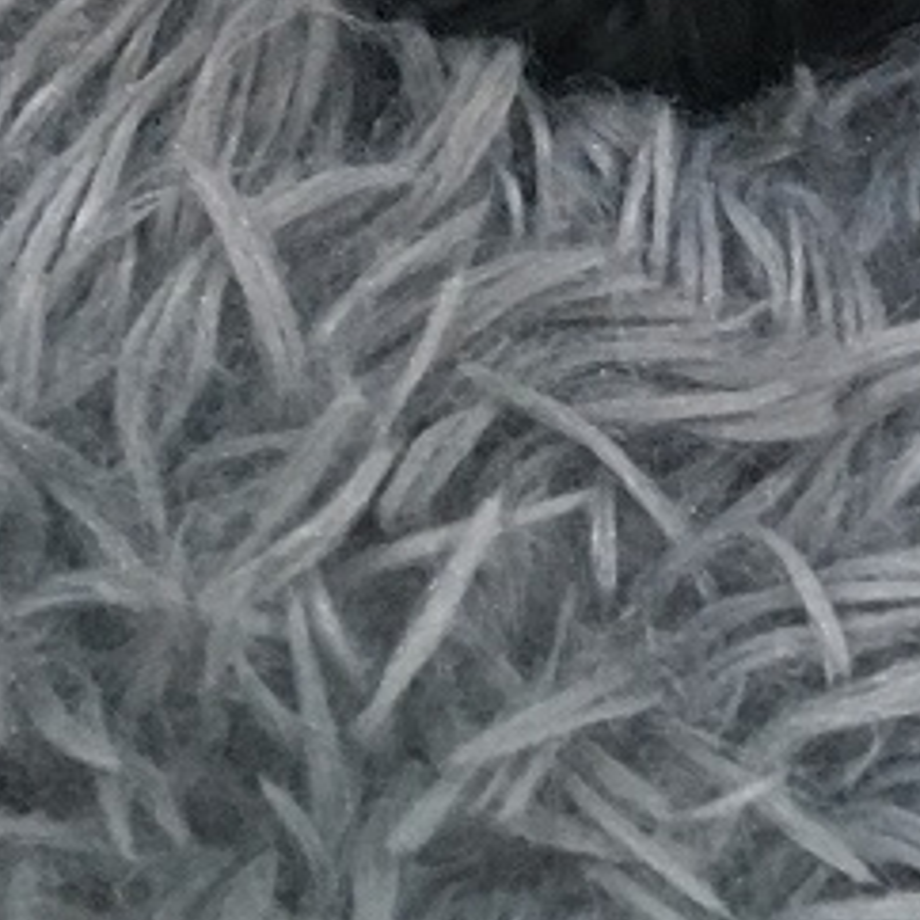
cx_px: 719
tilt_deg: -49.7
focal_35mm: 127
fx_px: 3819
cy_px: -1209
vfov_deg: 11.6
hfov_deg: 13.7
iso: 160
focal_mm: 4.15
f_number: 2.2
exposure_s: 1/33
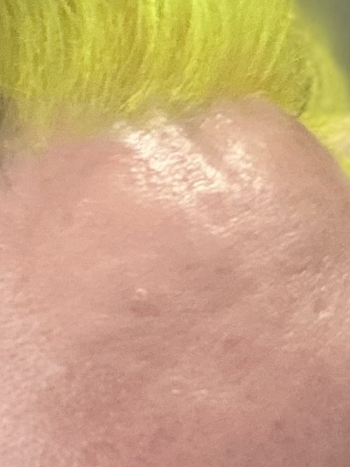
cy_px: 823
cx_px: 22
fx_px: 1889
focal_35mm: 140
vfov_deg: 12.9
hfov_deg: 10.5
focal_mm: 2.69
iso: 200
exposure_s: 1/60
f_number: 1.9
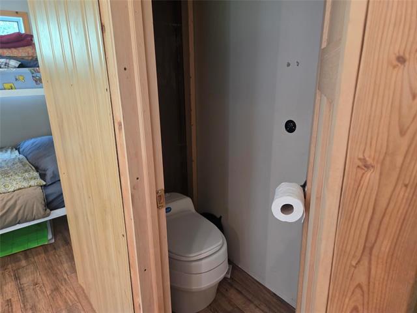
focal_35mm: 23
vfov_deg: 58.9
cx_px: 208
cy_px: 156
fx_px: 277
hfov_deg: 73.9
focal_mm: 5.4
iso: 320
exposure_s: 1/120
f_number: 1.8
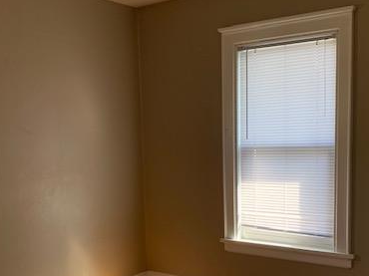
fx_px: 479
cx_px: 170
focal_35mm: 45
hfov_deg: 42.1
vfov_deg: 31.8
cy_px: 188
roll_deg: +2.1
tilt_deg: -6.2
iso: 50
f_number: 1.8
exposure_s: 1/60
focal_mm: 4.25
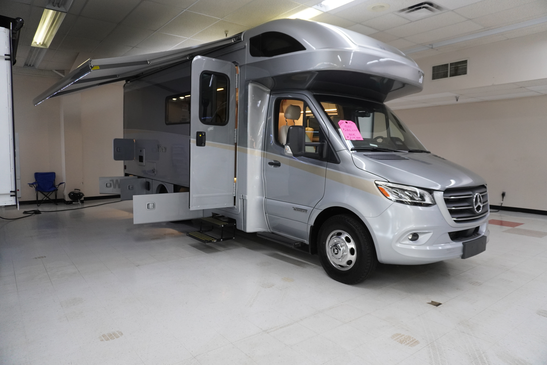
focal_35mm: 24
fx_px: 365
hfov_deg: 73.7
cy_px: 182
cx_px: 274
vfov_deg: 53.1
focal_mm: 16
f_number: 4
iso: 1250
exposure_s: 1/160
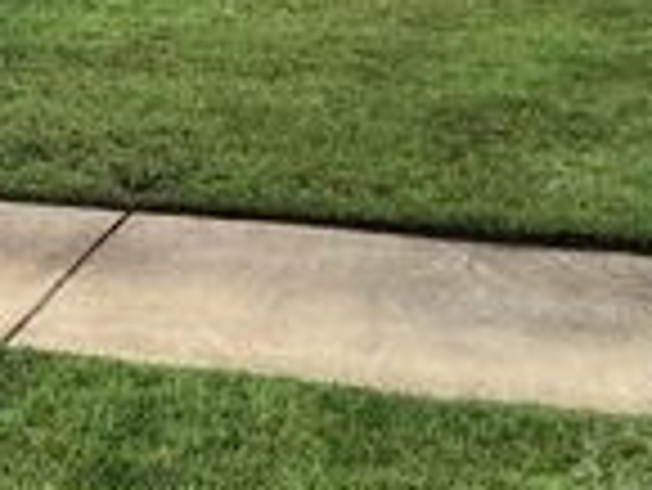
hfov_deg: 16.6
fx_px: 2017
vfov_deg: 13.0
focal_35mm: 107
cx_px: -351
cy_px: -290
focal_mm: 3.3
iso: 25
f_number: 2.4
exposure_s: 1/418
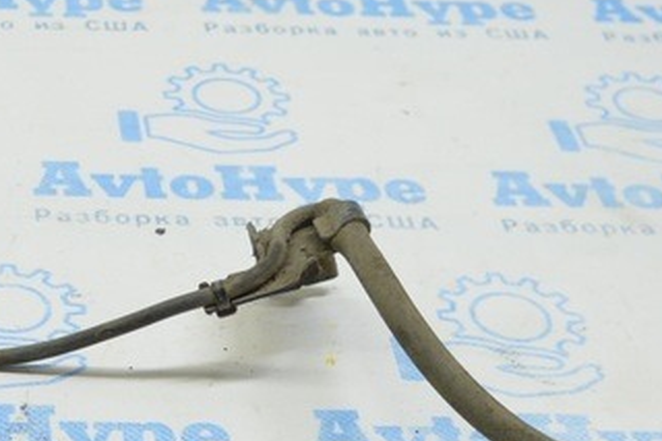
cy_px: 444
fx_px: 1764
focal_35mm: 96
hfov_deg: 20.1
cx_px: -93
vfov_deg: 14.0
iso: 400
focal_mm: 20
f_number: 3.8
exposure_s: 1/60
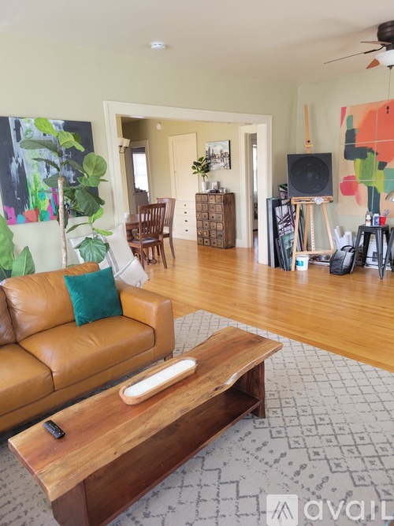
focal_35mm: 26
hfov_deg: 53.0
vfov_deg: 67.3
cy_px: 263
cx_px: 197
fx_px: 395
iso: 160
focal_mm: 5.4
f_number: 1.8
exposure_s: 1/120
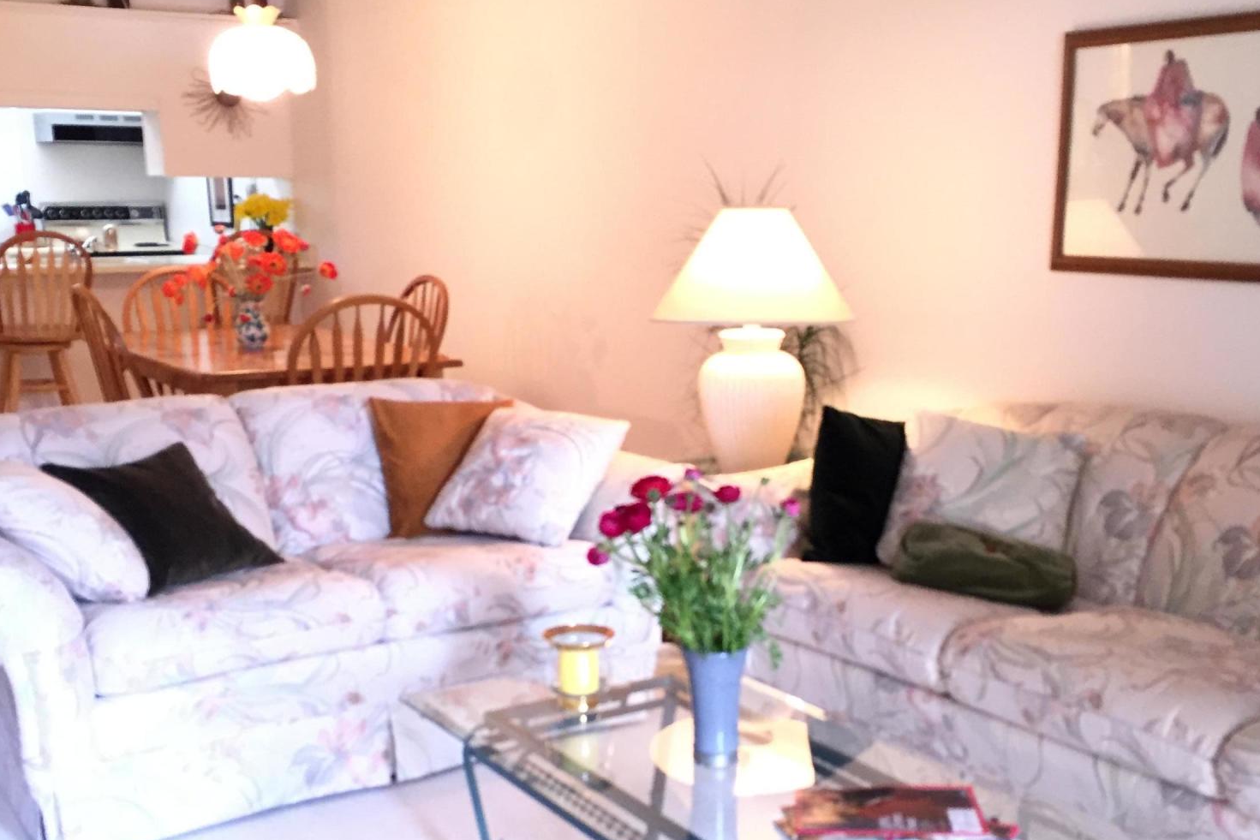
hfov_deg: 47.4
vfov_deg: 32.4
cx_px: 638
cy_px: 537
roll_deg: +0.0
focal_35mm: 41
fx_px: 1435
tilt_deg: -13.2
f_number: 2.2
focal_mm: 4.15
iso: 125
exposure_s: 1/30
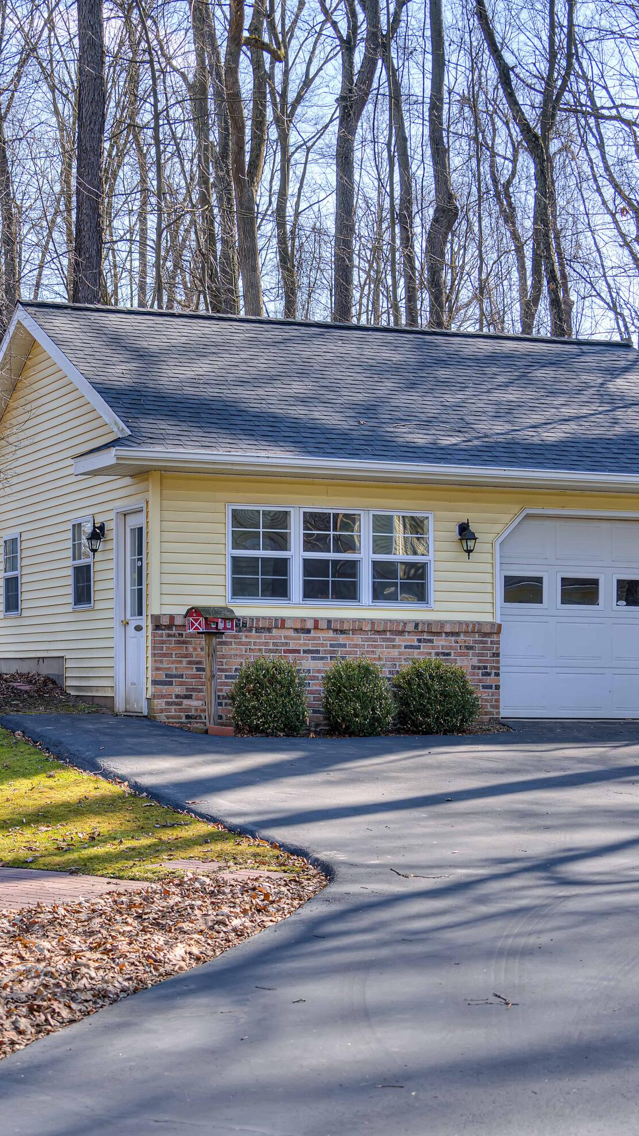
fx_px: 1808
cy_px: 567
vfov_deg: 34.9
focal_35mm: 60
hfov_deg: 19.7
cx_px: 91
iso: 100
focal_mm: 38
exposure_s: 1/400
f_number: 3.2
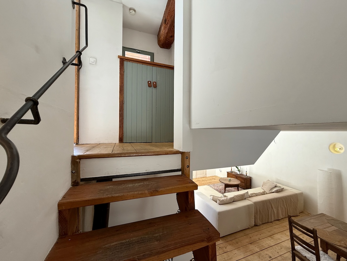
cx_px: 174
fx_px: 140
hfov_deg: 102.1
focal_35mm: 14
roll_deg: +0.5
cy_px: 130
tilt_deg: +0.7
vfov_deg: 85.7
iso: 125
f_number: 2.2
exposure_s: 1/99
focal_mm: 2.22
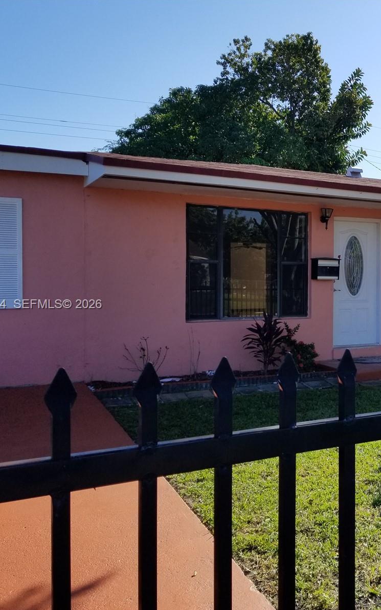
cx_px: 352
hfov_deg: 32.5
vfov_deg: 52.7
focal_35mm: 37
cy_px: 305
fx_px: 615
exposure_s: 1/2257
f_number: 1.7
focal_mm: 4.25
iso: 50
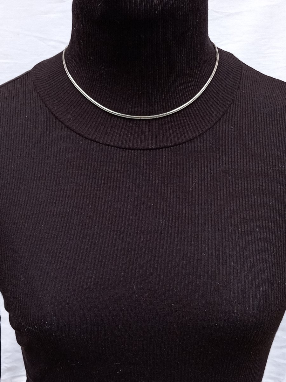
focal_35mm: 50
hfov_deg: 29.1
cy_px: 191
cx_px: 143
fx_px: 551
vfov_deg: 38.2
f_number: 1.8
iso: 102
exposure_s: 1/134
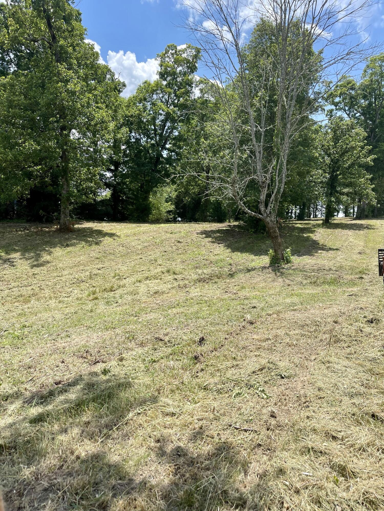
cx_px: 192
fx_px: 385
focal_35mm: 26
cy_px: 256
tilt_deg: -3.3
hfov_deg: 53.1
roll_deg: -3.9
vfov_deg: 67.3
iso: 32
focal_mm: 5.1
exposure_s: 1/2488
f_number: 1.6
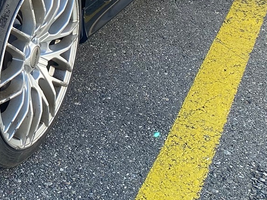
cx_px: -102
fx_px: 709
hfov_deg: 19.3
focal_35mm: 92
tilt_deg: -21.6
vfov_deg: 15.3
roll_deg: +1.0
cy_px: -64
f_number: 1.8
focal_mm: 4.25
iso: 32
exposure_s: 1/527
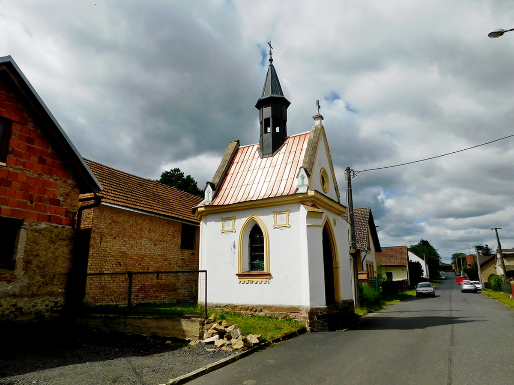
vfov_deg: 58.9
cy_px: 192
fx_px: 342
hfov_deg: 73.9
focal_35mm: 23
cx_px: 257
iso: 125
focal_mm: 4
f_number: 6
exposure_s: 1/1000
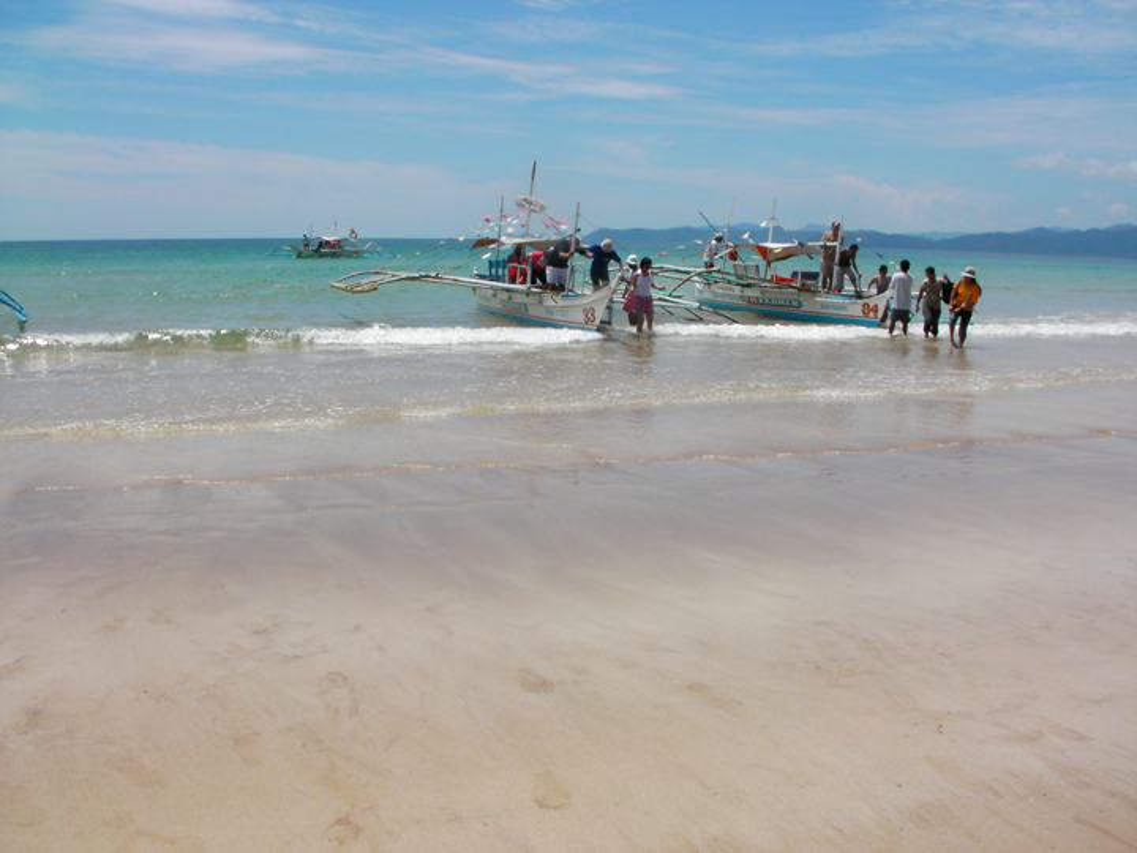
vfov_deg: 37.7
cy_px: 426
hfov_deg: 49.0
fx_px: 1248
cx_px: 568
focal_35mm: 38
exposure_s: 1/874
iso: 100
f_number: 5.6
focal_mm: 6.3
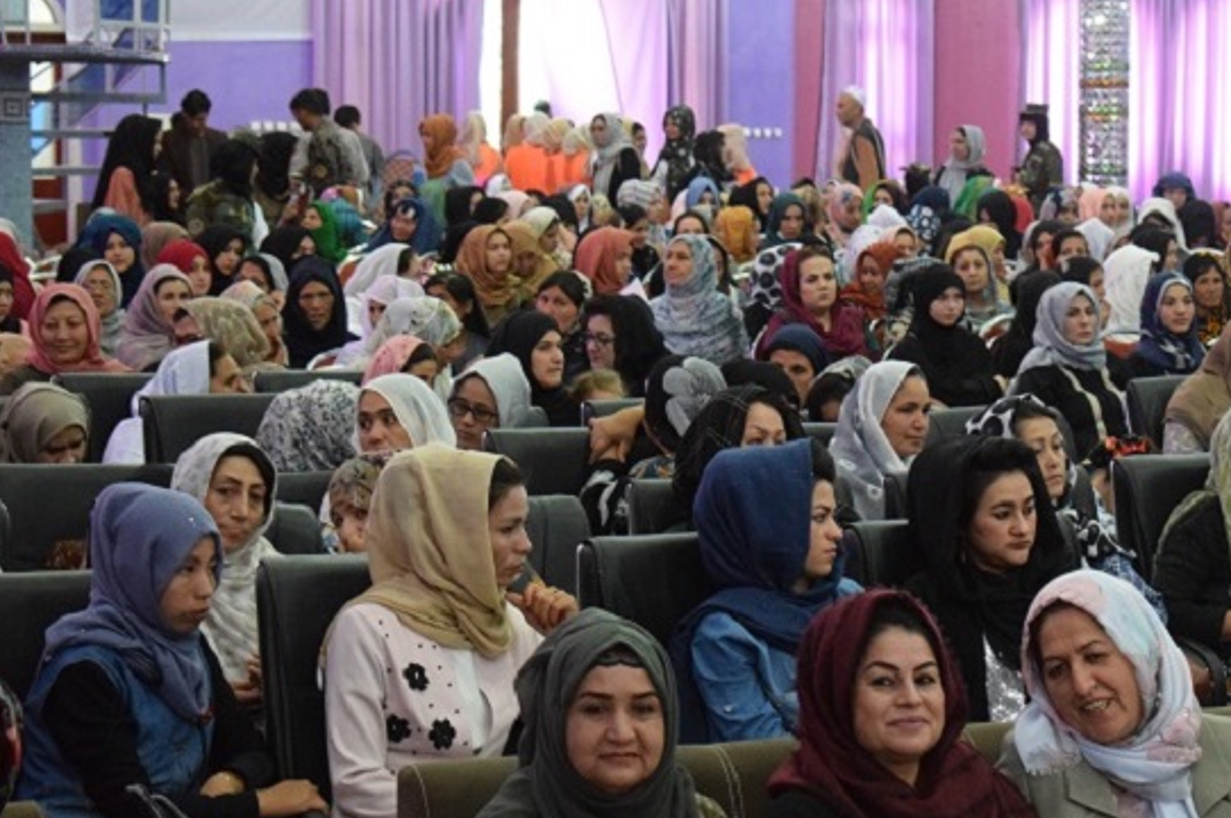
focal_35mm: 105
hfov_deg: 19.4
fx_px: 3586
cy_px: 385
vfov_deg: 13.0
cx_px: 820
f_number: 5.6
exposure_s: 1/60
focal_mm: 52
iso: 5000
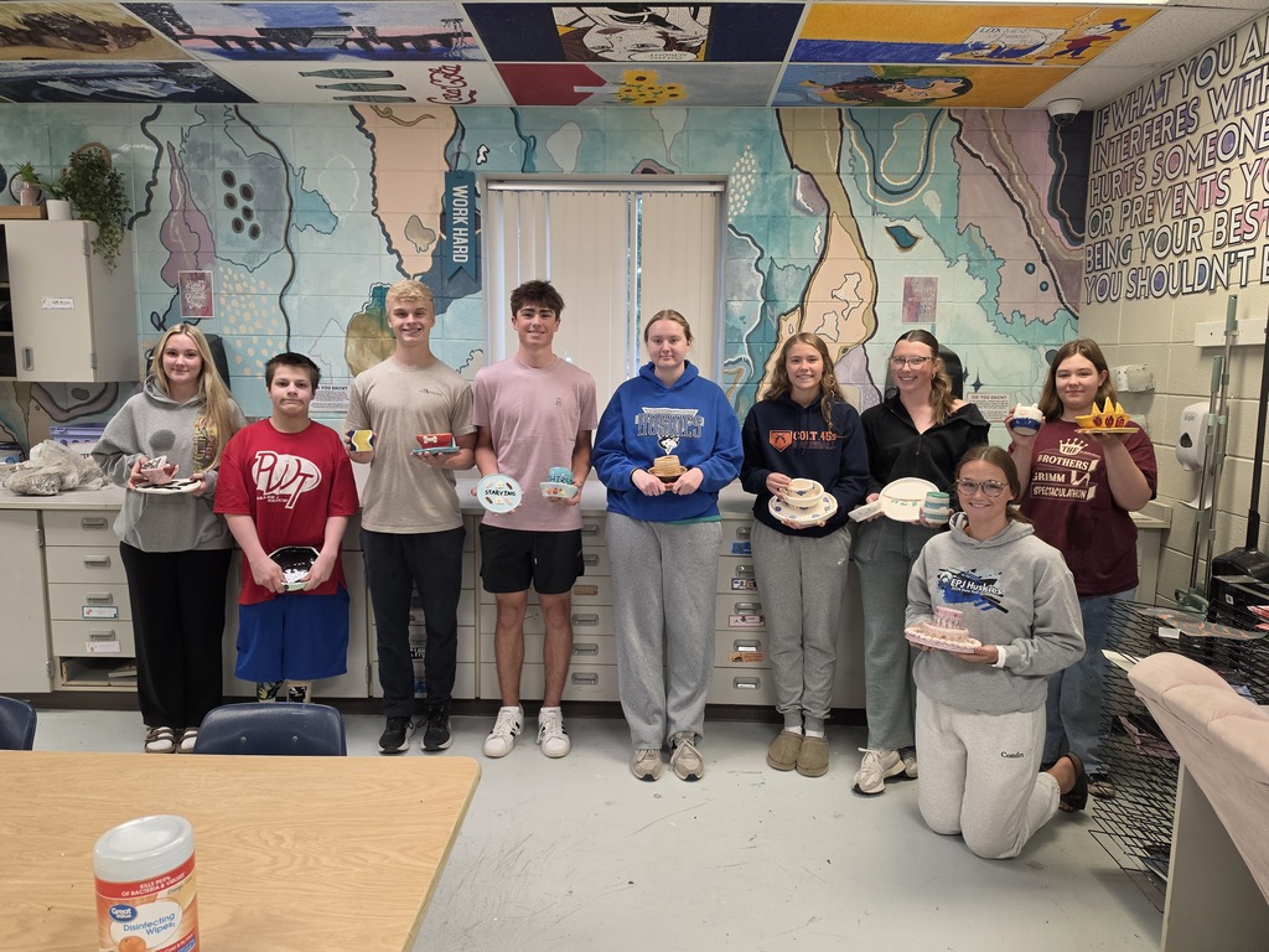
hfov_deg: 73.9
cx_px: 634
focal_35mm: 23
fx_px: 843
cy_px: 476
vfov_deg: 58.9
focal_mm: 6.5
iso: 125
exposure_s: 1/120
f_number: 1.4
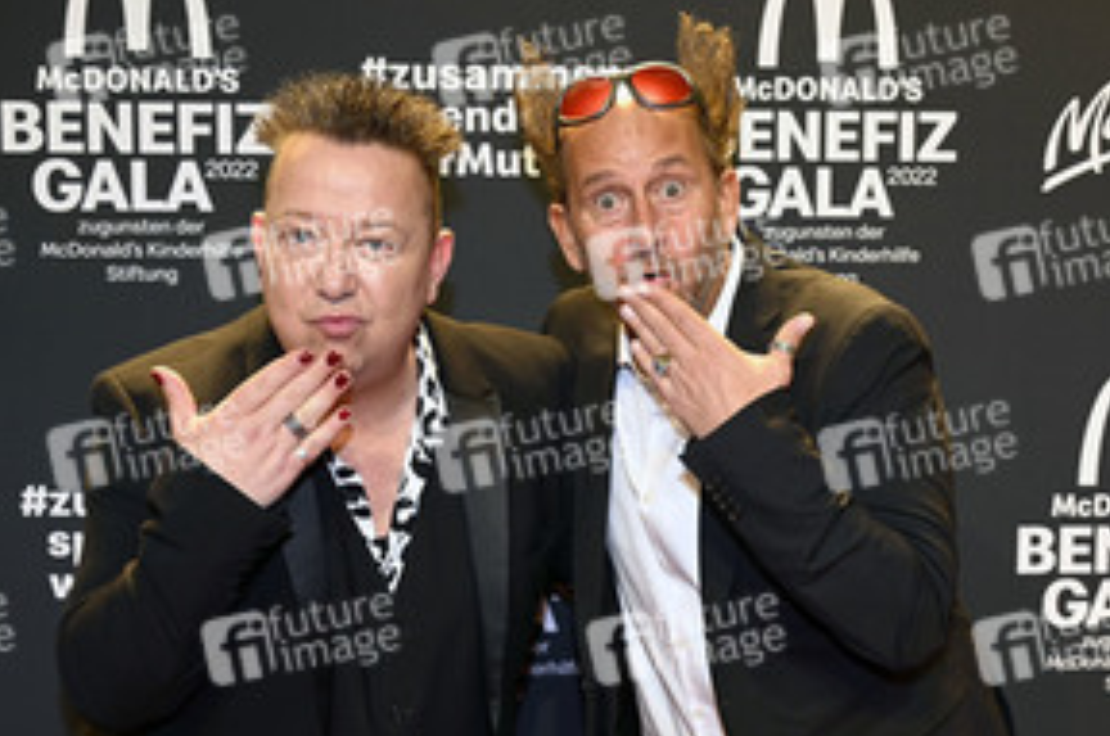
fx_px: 1785
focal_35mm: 58
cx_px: 584
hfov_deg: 34.5
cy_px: 543
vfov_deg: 23.1
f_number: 6.3
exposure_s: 1/60
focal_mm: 37
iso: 500
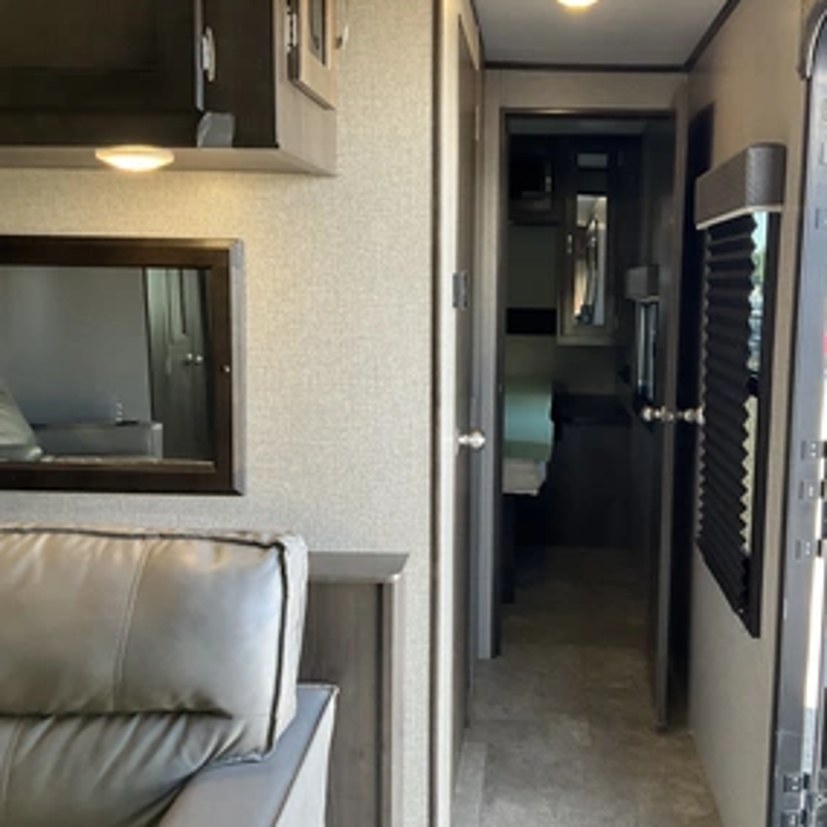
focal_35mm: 36
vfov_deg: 46.0
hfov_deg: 45.7
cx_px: 511
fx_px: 973
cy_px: 400
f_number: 1.8
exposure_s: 1/122
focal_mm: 3
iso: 64
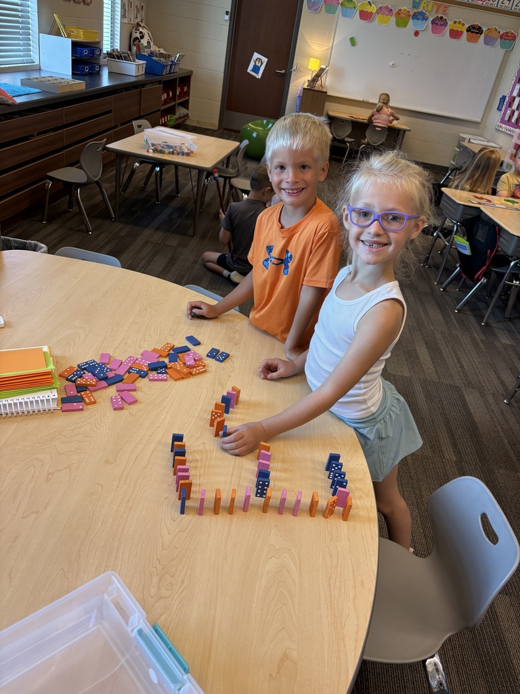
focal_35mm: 26
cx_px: 260
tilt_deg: -27.9
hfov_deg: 53.1
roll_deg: -10.1
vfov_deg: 67.3
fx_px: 521
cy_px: 347
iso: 100
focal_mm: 5.96
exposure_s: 1/60
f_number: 1.6
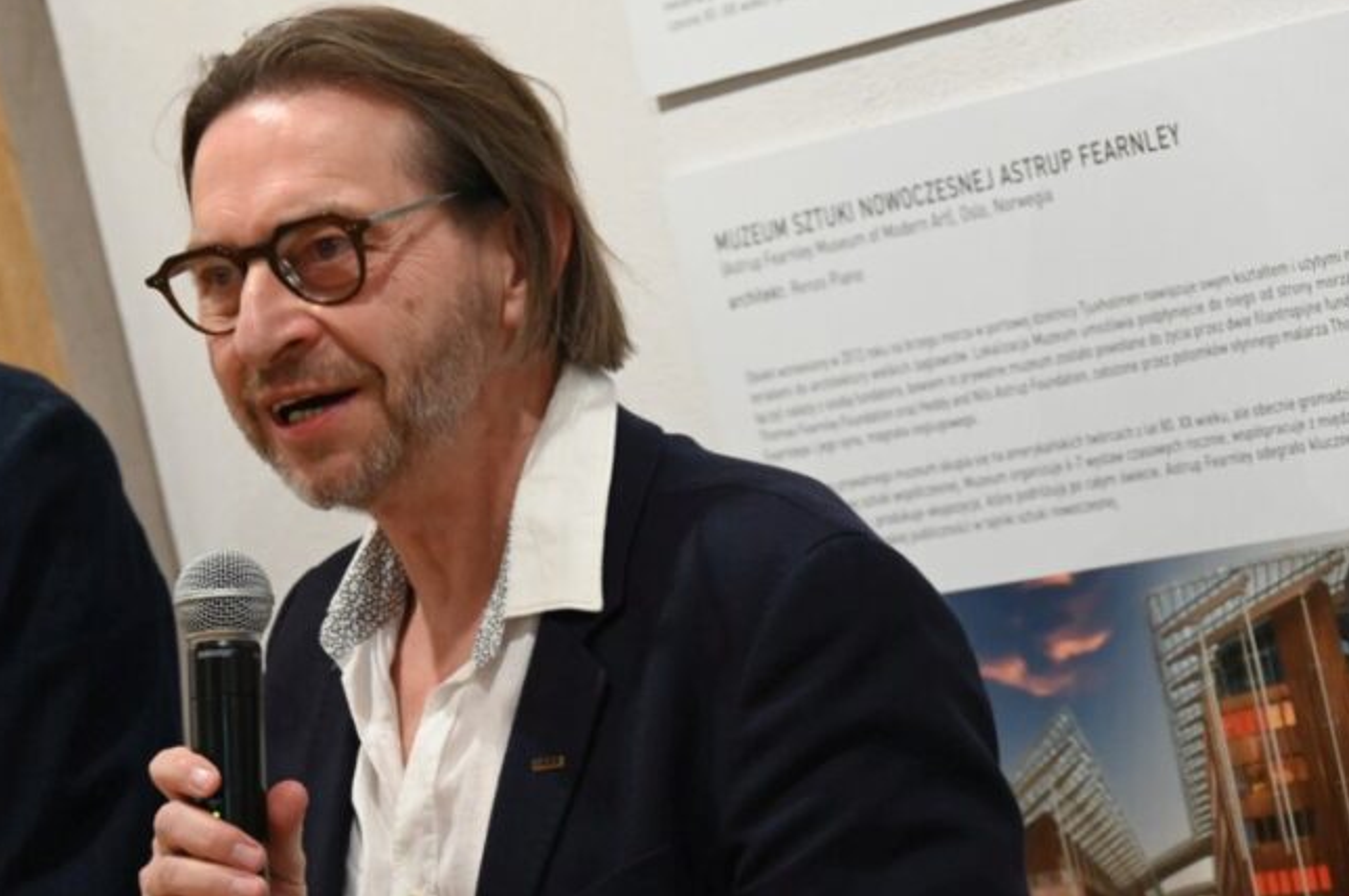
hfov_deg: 12.3
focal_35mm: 167
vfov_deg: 8.2
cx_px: 289
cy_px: 573
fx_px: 6251
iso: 6400
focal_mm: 105
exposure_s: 1/50
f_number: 6.3
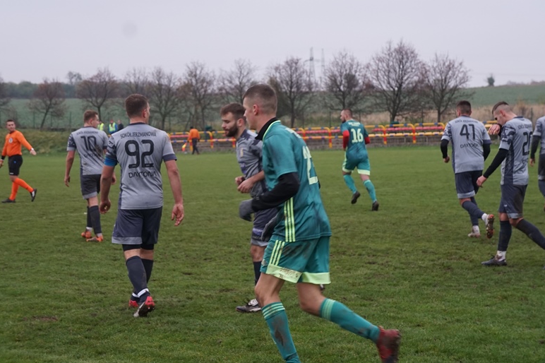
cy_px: 183
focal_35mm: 85
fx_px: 1286
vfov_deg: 16.1
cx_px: 264
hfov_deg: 23.9
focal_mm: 55
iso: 640
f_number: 5.6
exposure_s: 1/160
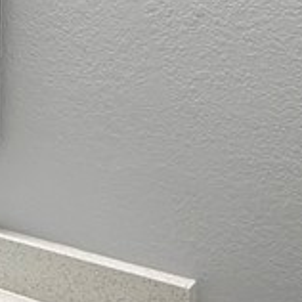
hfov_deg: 18.4
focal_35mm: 80
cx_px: -189
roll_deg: +2.0
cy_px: 88
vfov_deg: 21.5
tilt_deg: -9.9
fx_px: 790
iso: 125
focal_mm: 2.22
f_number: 2.2
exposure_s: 1/120
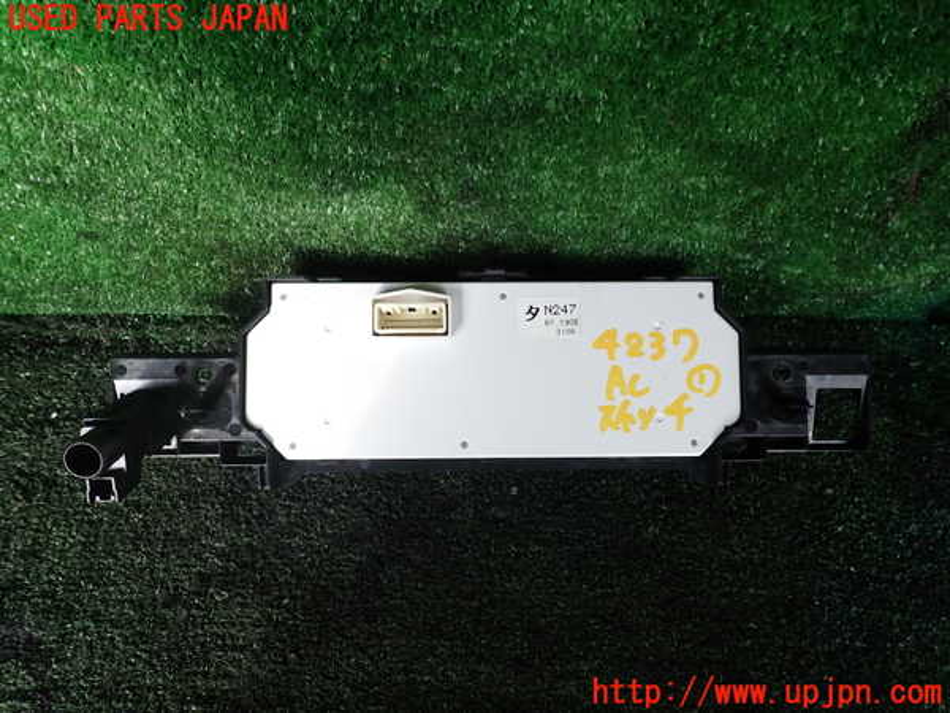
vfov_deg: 54.9
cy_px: 356
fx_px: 686
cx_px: 475
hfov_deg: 69.4
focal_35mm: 25
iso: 100
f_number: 2.8
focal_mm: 4.5
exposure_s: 1/125
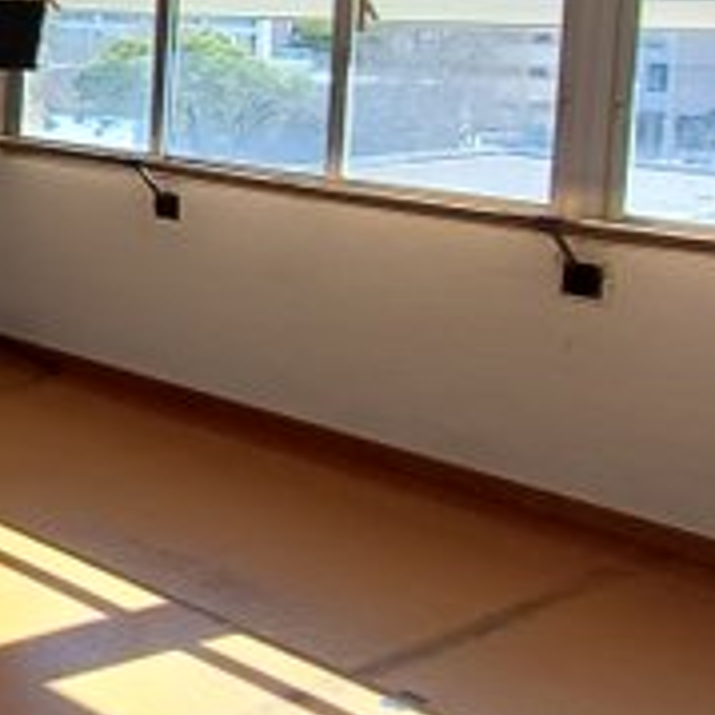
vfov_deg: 29.2
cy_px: 116
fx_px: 1332
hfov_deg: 21.1
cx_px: -547
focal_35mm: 57
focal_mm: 1.64
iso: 50
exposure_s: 1/100
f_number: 2.2
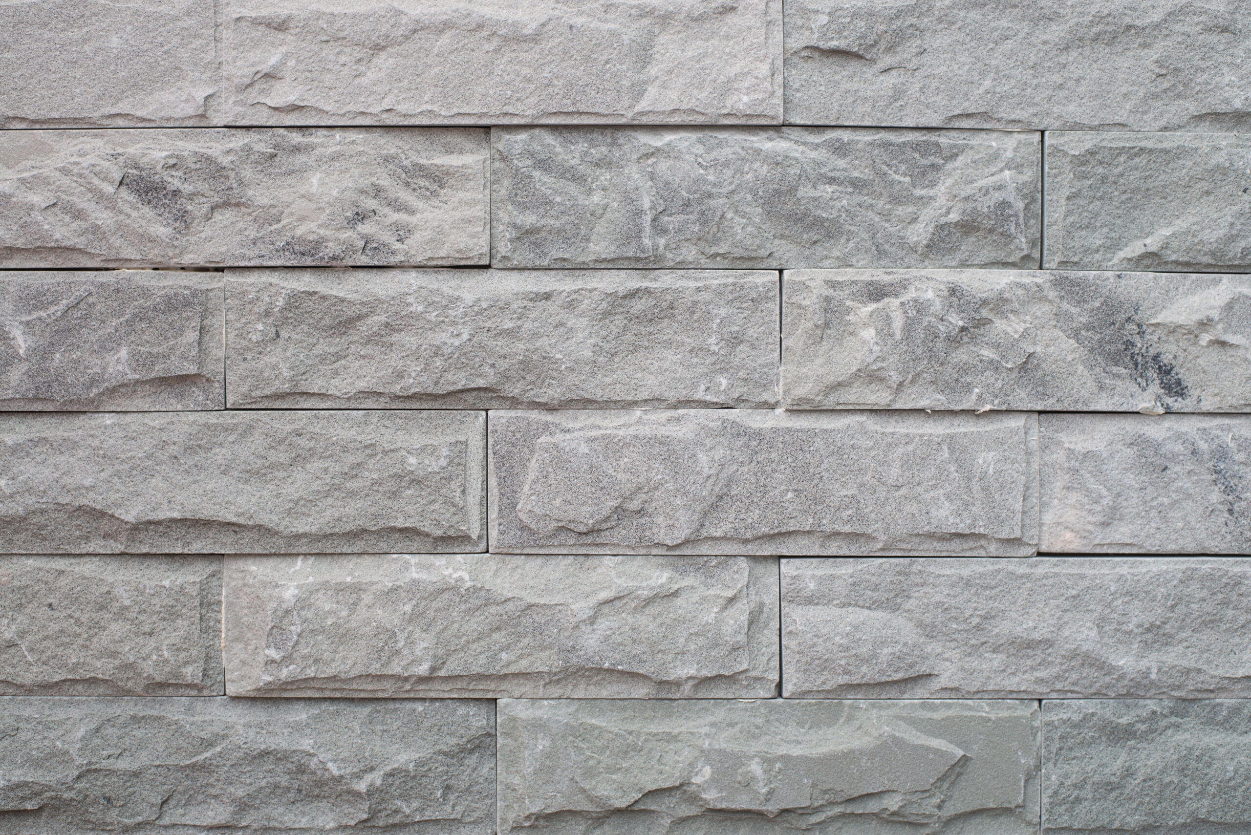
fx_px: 1738
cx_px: 626
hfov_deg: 39.6
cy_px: 418
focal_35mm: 50
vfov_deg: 27.0
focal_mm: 50
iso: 100
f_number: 6.3
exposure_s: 1/40
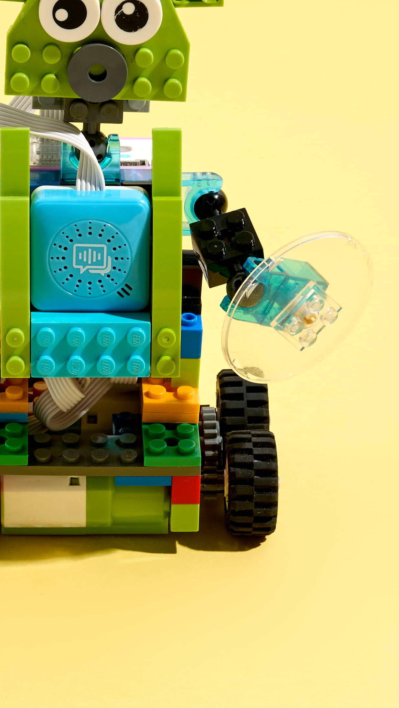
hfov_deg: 8.5
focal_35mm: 142
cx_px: 67
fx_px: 2664
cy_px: 446
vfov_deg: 15.1
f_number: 13
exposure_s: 1/160
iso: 125
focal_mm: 42.8
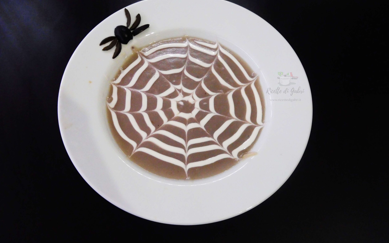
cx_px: 193
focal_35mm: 42
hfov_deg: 47.2
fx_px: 445
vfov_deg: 30.5
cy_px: 103
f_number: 3.9
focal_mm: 6.9
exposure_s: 1/15
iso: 400
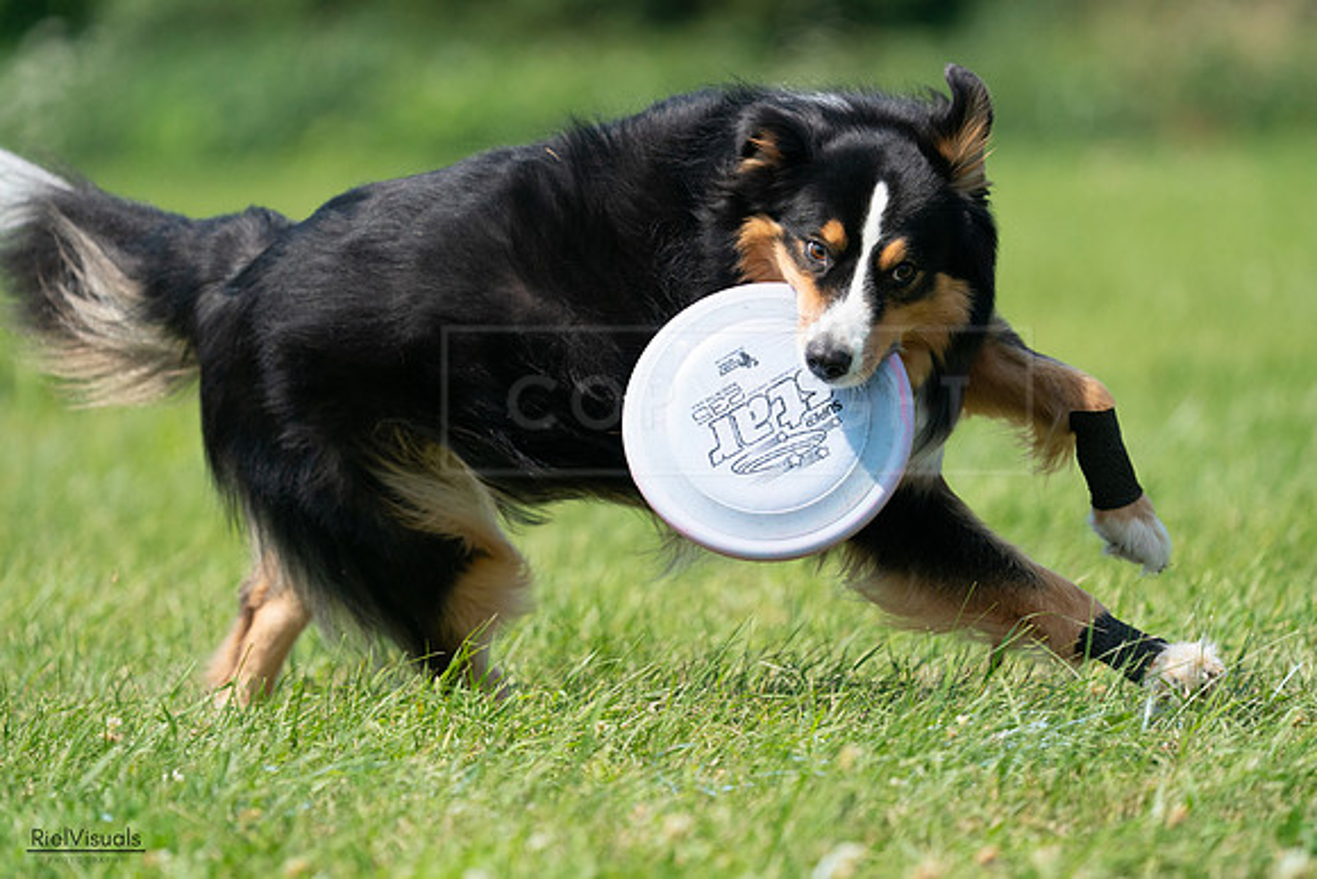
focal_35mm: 394
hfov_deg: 5.2
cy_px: 440
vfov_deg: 3.5
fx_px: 14417
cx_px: 658
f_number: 6.3
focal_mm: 394
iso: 1600
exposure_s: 1/4000
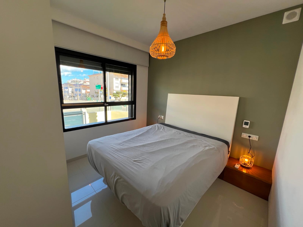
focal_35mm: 13
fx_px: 114
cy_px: 114
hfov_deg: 106.2
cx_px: 152
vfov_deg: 89.9
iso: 32
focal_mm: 1.57
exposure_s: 1/204
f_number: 1.8
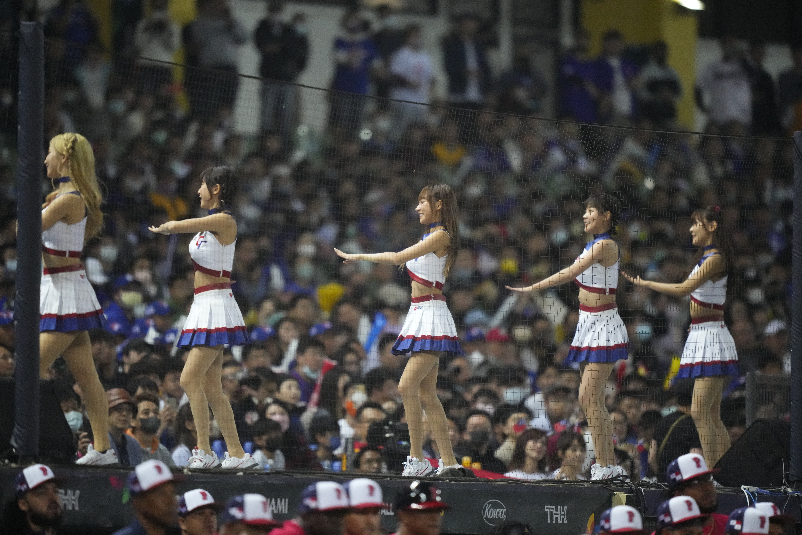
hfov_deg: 5.2
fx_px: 8910
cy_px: 268
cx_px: 401
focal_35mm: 400
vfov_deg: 3.4
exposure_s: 1/3200
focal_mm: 400
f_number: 2.8
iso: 10000
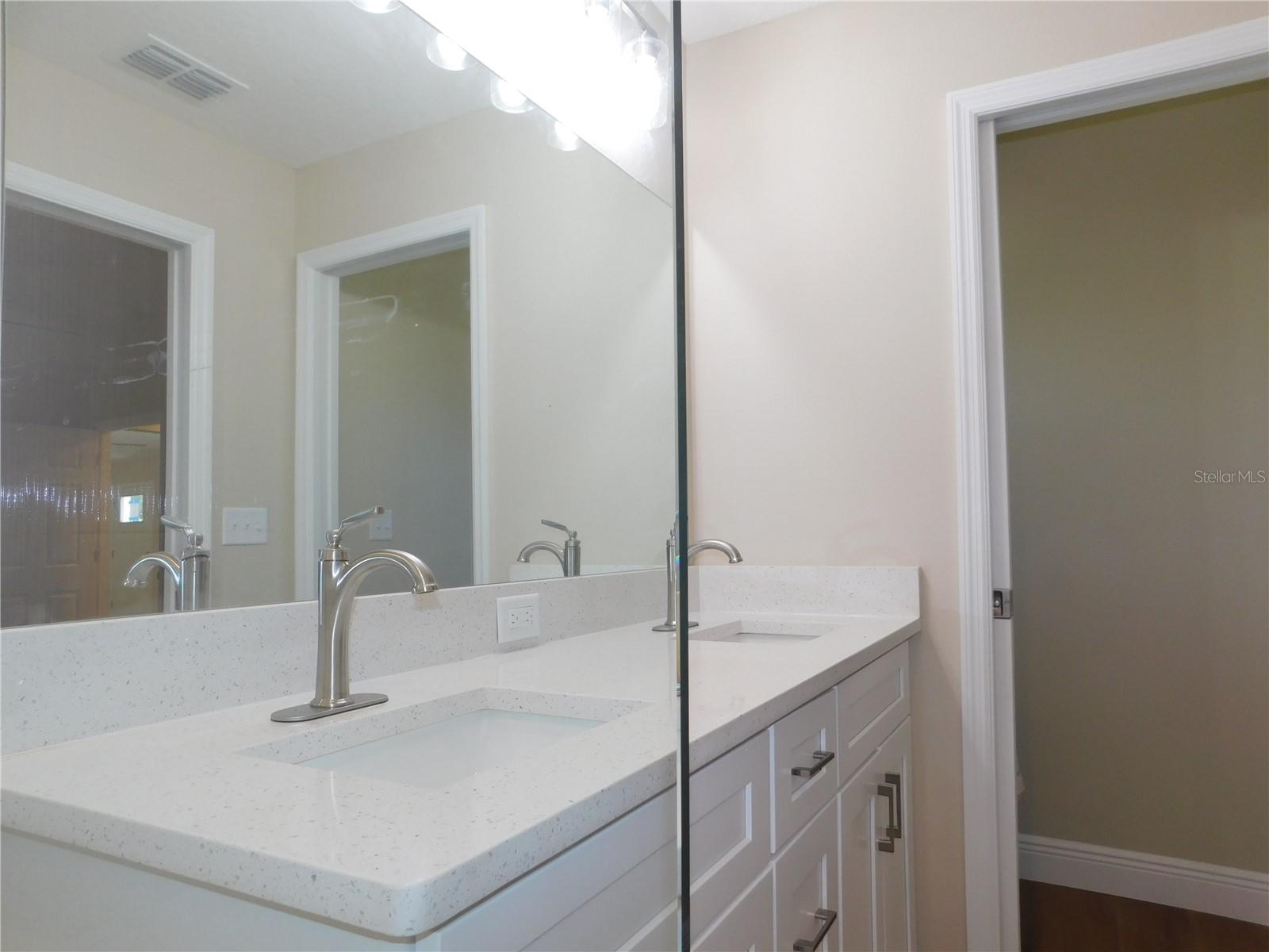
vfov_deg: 58.9
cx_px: 634
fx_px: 843
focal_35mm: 23
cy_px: 476
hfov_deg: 73.9
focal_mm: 4
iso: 125
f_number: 3
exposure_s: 1/60
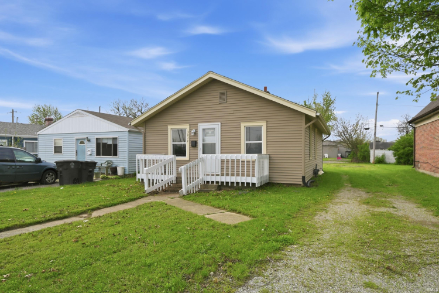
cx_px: 220
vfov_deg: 53.1
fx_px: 293
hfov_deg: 73.7
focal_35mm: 24
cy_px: 146
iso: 100
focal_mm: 16
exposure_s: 1/800
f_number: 4.5
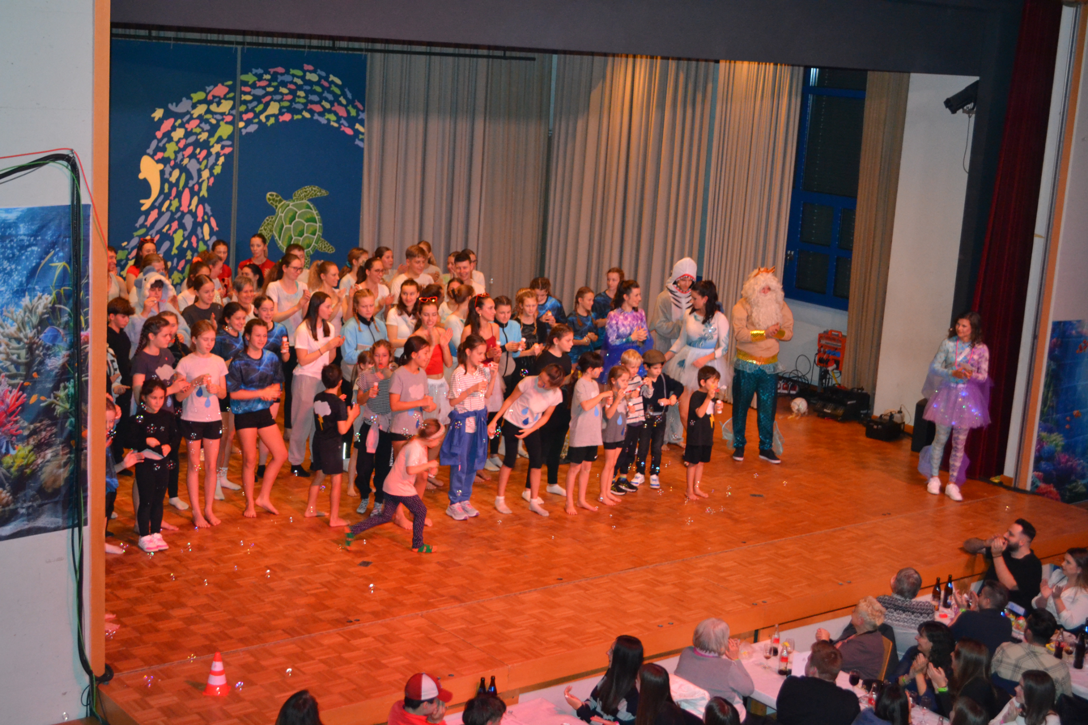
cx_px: 544
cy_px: 362
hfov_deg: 38.9
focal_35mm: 51
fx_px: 1541
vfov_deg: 26.5
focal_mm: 34
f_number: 5
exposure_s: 1/60
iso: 2200
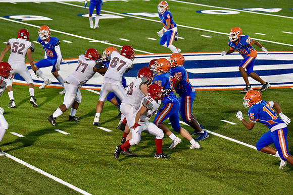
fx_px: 1791
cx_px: 146
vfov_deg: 6.2
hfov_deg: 9.4
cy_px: 98
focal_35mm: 220
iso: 10000
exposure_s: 1/1000
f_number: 5.6
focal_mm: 220
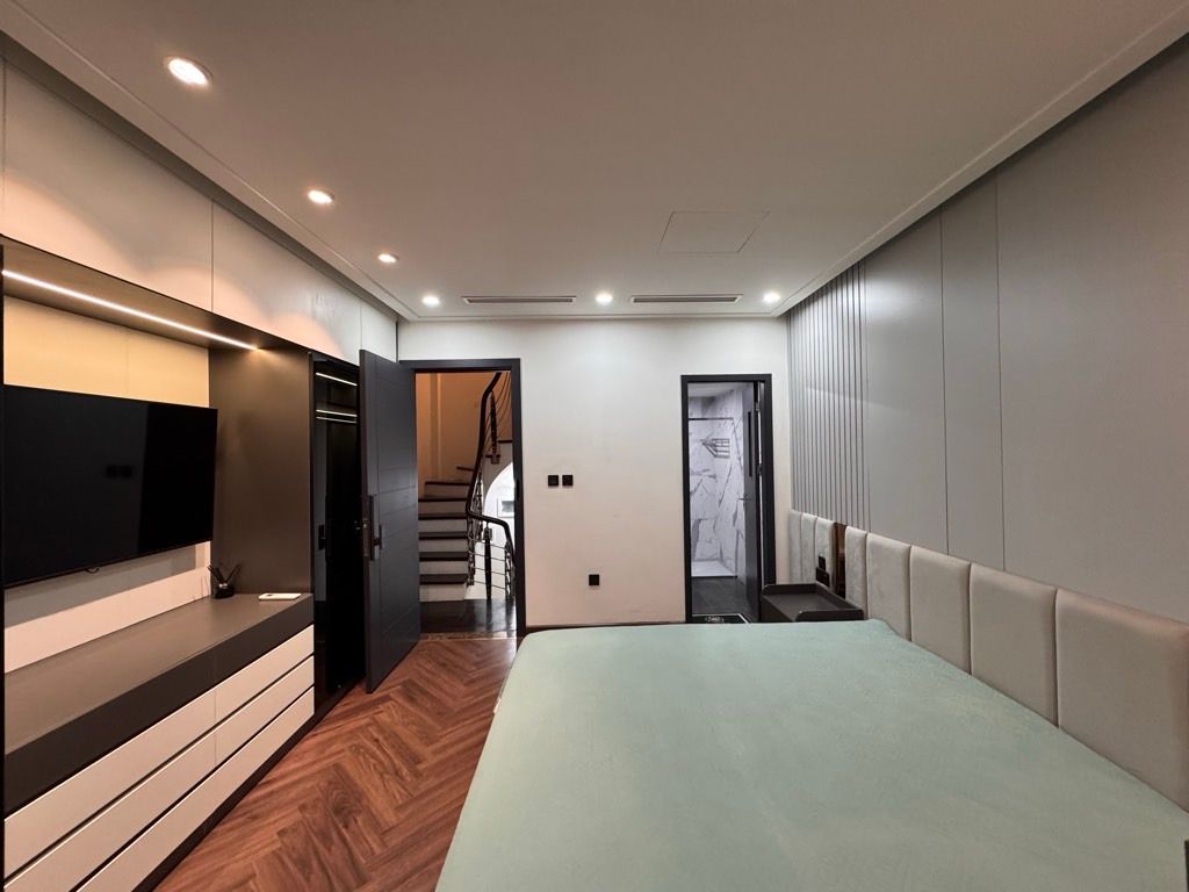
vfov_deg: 85.7
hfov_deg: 102.1
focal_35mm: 14
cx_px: 594
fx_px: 481
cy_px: 446
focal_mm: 2.22
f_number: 2.2
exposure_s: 1/100
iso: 320
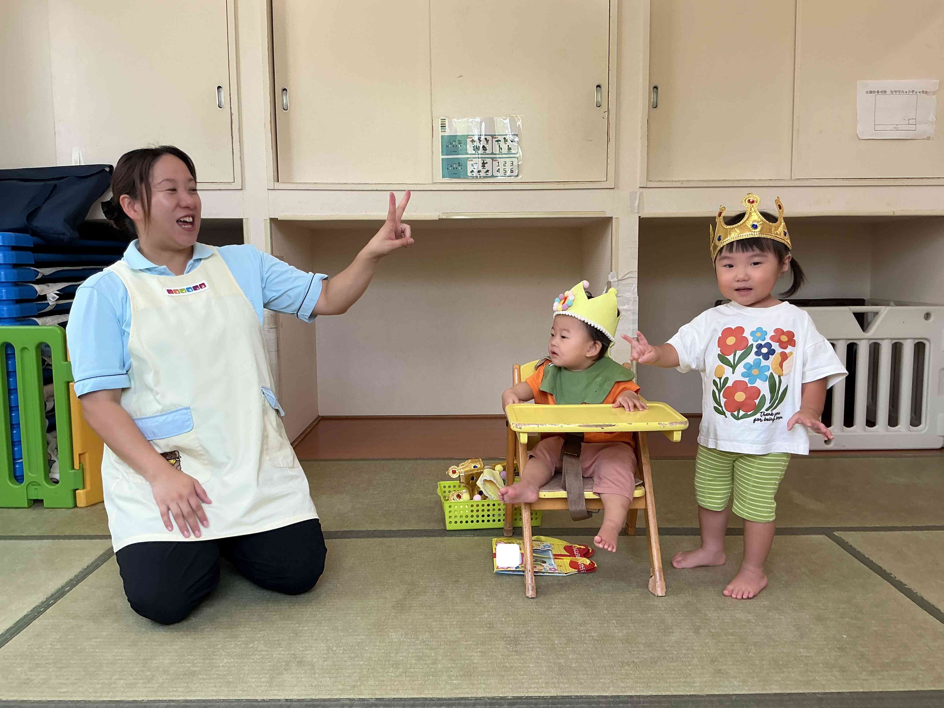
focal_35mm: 29
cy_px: 354
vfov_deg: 48.2
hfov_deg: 61.7
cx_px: 472
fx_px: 791
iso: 40
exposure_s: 1/120
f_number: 1.8
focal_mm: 3
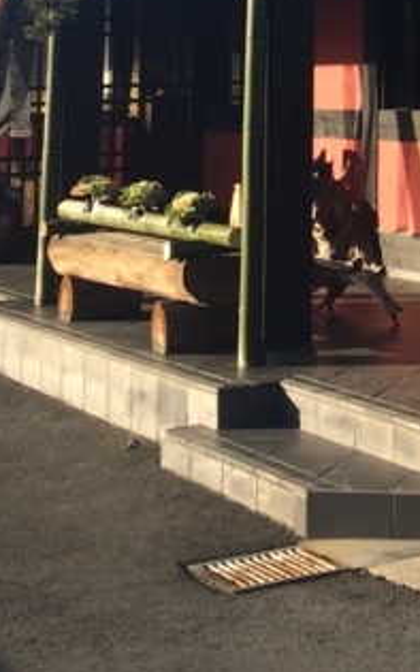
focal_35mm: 100
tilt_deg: +7.0
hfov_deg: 12.5
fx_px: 1831
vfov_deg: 19.2
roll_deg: +0.6
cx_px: 608
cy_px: -203
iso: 32
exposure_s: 1/954
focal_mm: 4.15
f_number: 2.2
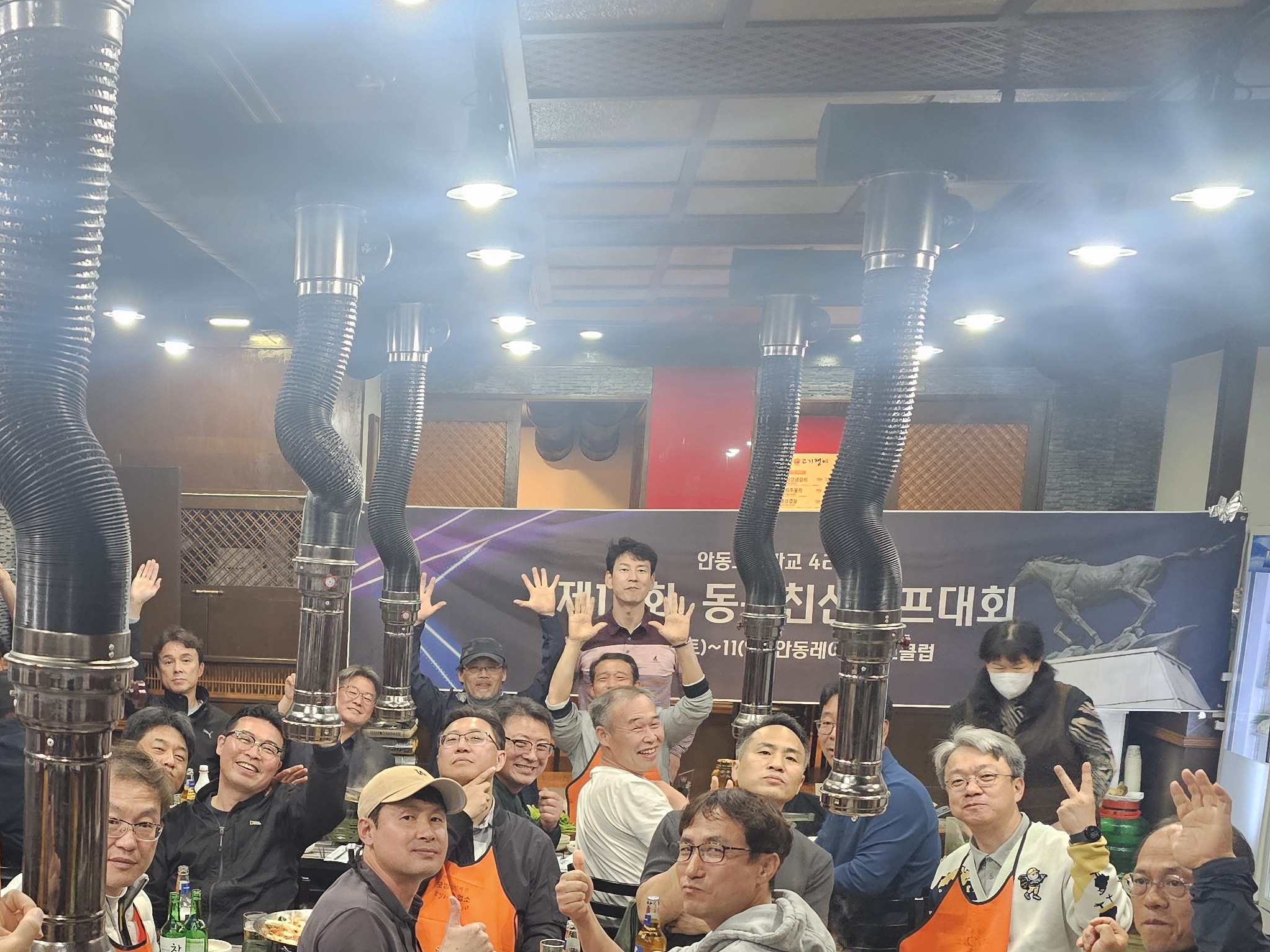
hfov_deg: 40.4
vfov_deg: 31.2
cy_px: 788
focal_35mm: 45
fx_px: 1651
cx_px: 258
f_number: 1.7
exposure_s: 1/120
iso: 800
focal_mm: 6.3
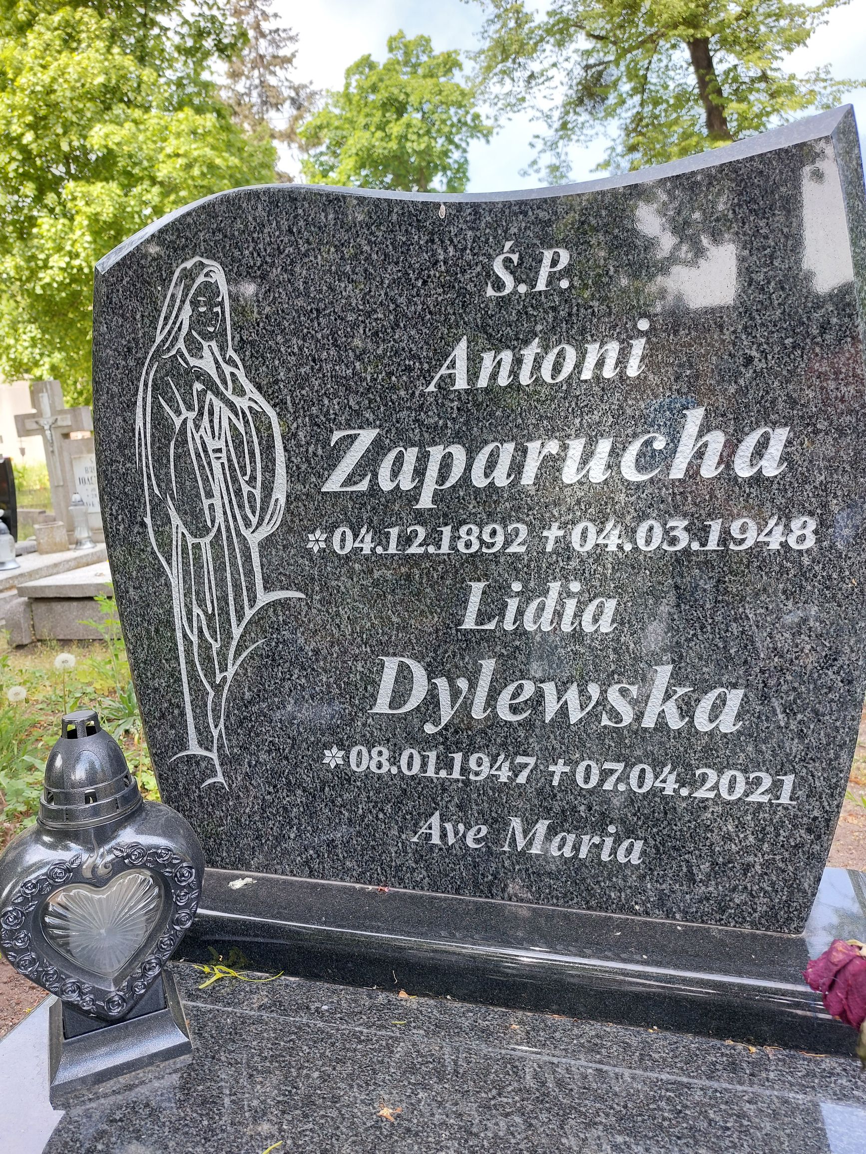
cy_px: 577
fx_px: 801
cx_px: 433
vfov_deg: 71.6
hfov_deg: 56.8
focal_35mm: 24
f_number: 1.8
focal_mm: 5.23
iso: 32
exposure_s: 1/120
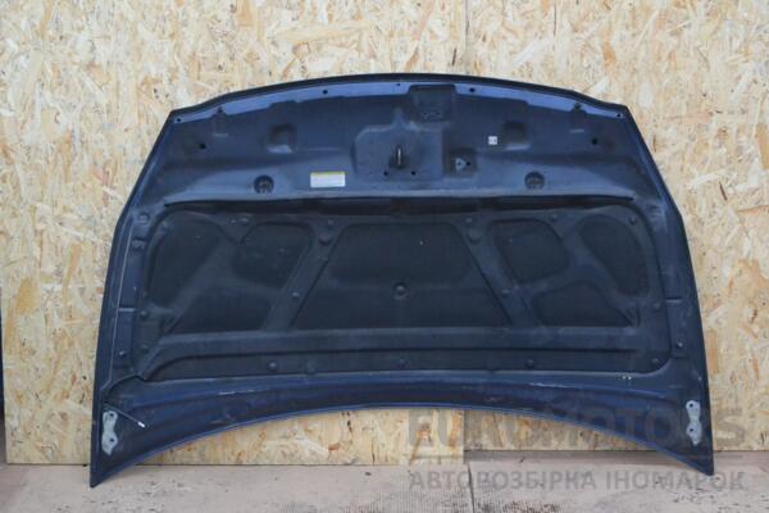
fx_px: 1025
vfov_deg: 28.1
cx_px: 384
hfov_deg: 41.1
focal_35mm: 48
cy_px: 256
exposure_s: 1/250
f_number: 8
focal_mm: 32
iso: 3200
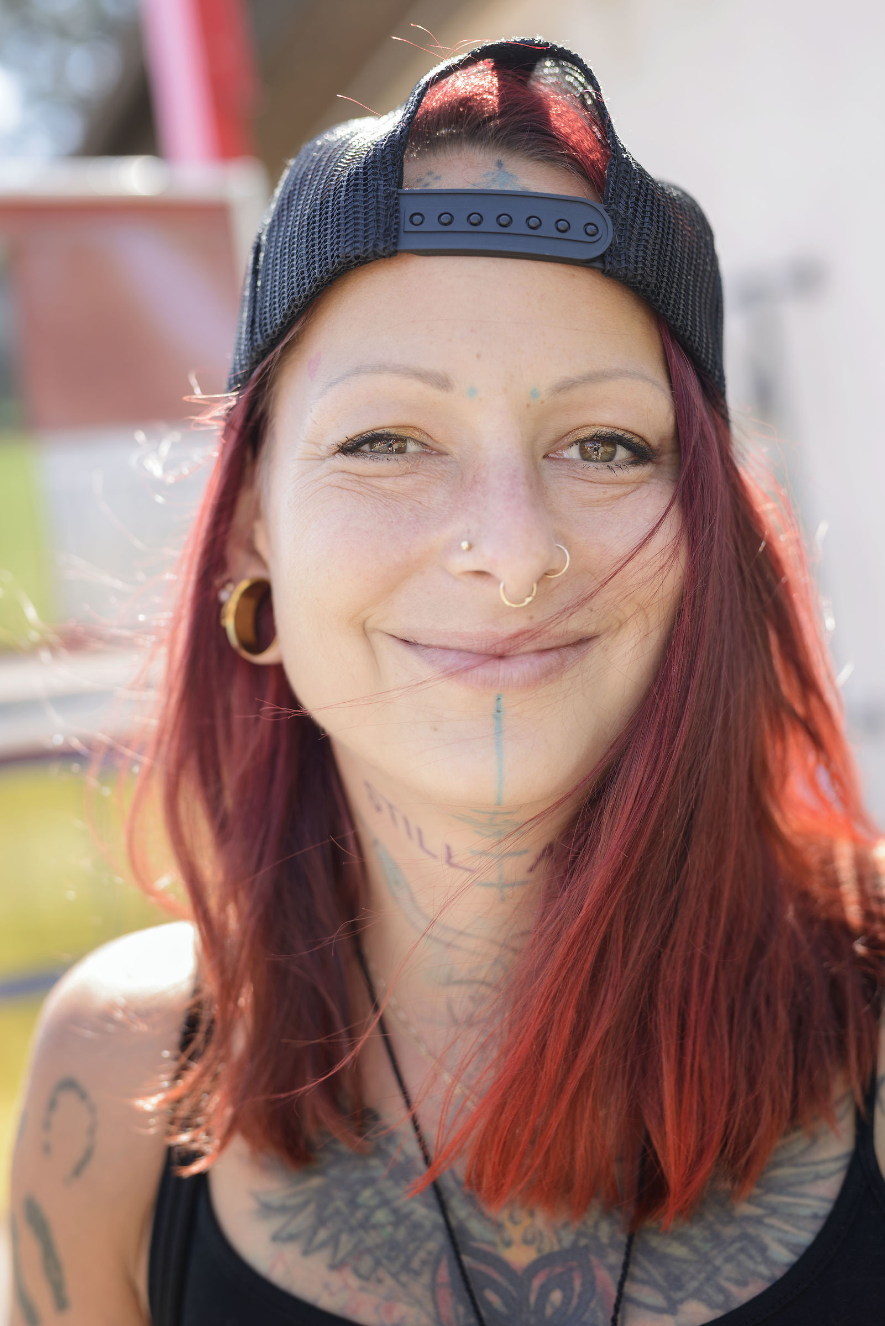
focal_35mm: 50
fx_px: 1843
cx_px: 442
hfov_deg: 27.0
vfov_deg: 39.6
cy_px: 663
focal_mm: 50
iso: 140
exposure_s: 1/250
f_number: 3.2
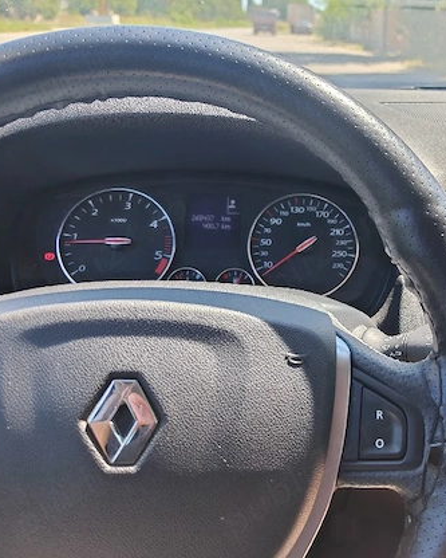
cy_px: 270
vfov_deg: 47.9
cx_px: 363
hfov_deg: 37.6
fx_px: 627
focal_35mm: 38
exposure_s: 1/100
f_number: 2
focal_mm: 6.83
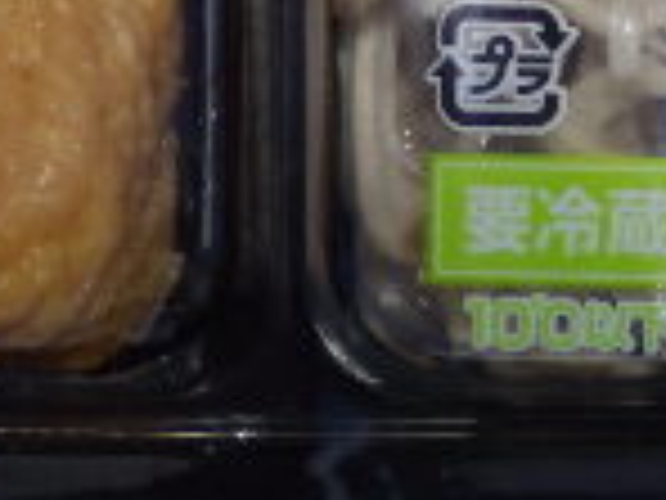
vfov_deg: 6.2
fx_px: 4502
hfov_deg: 8.5
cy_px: -401
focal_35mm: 234
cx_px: 297
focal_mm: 9.6
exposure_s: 1/200
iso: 125
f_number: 13.1
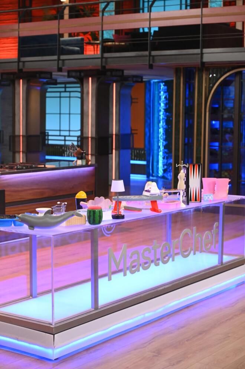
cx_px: 122
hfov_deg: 19.4
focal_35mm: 70
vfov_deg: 28.9
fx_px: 716
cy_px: 184
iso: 3200
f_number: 4.5
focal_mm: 70
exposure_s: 1/160
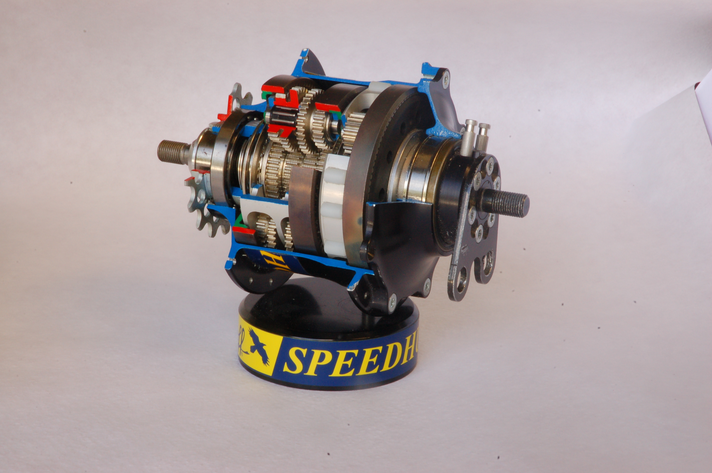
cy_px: 236
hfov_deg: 19.5
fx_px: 2075
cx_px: 356
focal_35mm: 105
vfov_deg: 13.0
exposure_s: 1/4
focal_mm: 70
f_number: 29
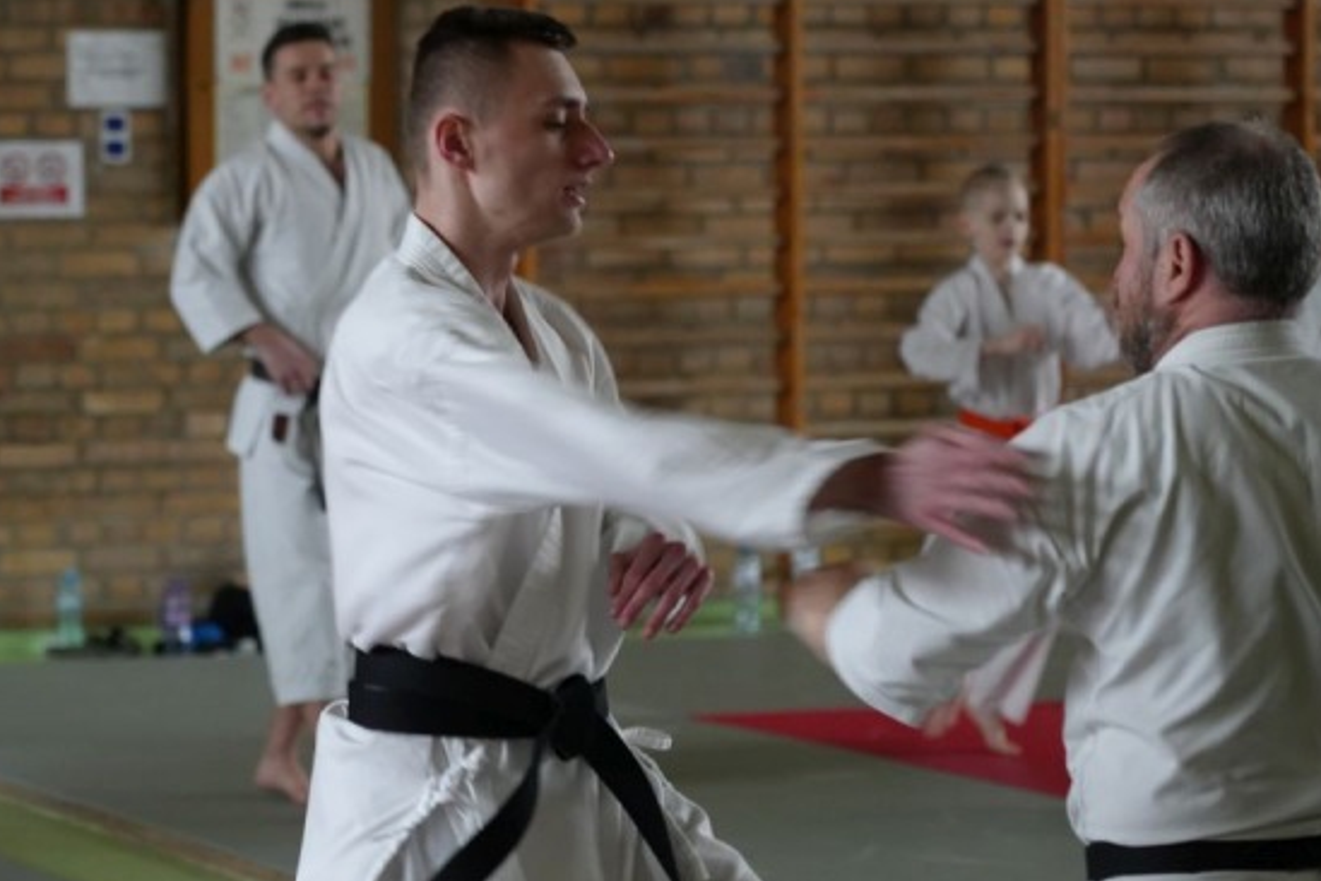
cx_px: 488
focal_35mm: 153
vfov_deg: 9.0
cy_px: 425
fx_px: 5614
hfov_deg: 13.4
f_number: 4
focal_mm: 105
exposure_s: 1/160
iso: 4000
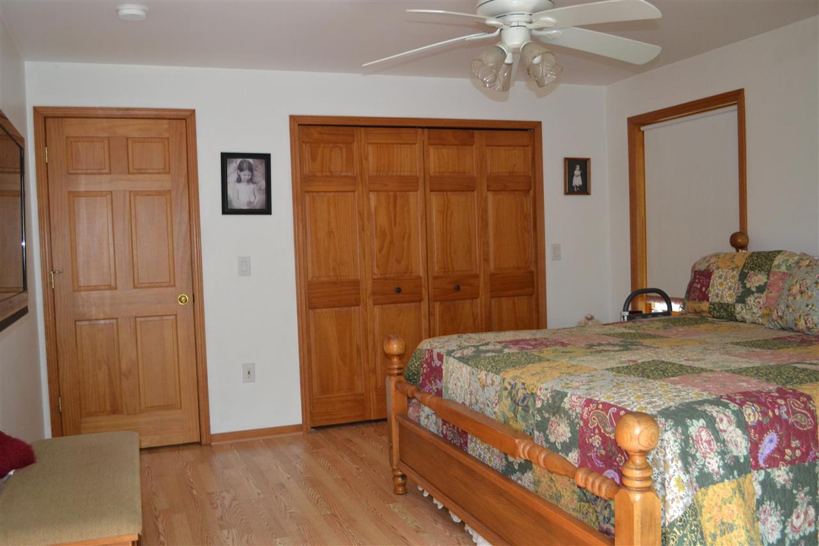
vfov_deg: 40.0
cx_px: 410
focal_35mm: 33
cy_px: 273
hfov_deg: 57.2
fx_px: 751
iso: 1100
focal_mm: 22
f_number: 3.8
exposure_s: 1/60
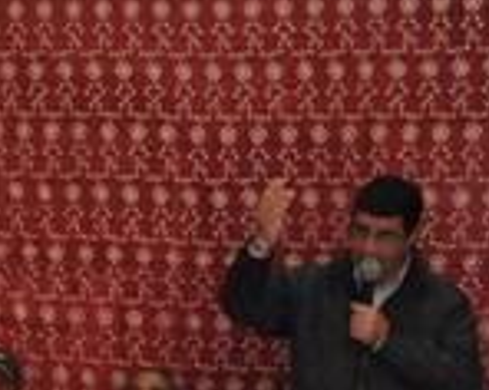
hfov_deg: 14.0
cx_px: -390
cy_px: 382
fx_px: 1763
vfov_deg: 12.5
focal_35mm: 122
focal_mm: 20
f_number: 3.5
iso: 800
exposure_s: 1/60
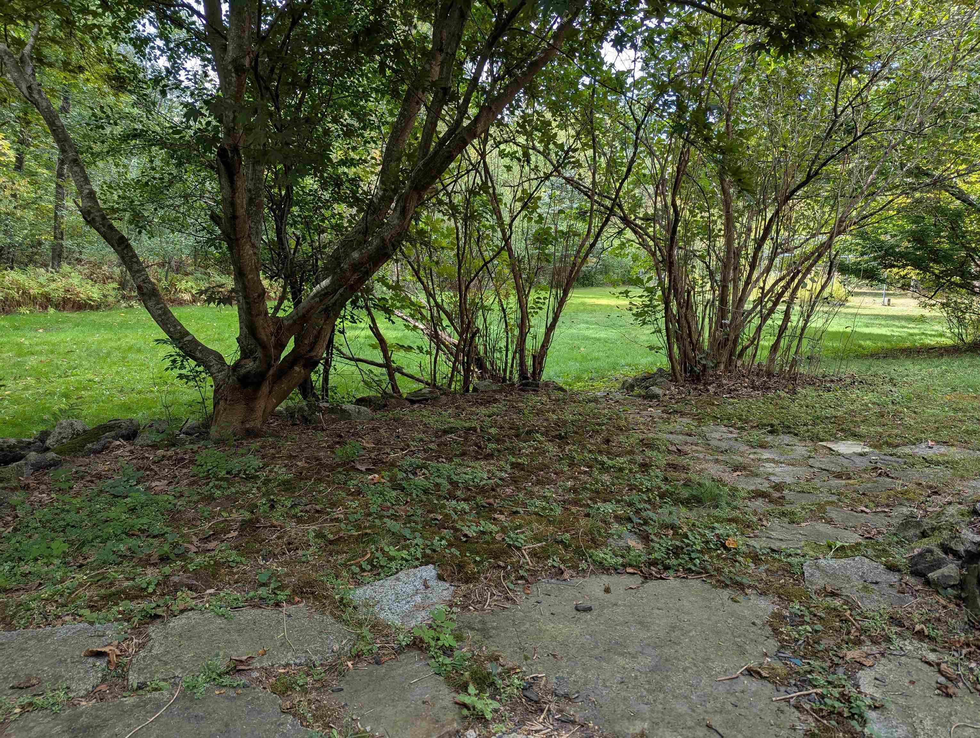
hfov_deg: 71.5
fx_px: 680
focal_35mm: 24
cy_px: 369
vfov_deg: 56.9
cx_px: 490
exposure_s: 1/284
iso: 42
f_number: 1.85
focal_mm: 6.81
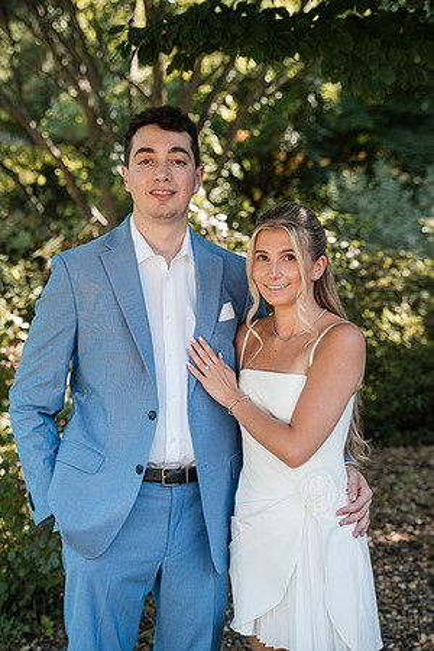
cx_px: 217
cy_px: 326
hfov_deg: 20.6
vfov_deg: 30.5
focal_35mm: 66
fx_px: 1193
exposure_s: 1/250
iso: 400
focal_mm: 66
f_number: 4
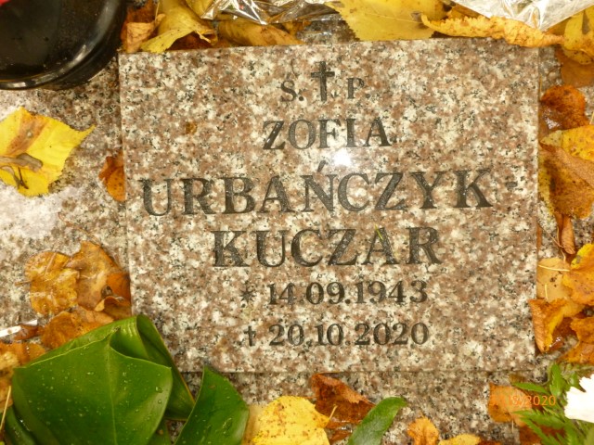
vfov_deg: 49.7
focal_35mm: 28
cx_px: 297
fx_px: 480
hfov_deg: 63.4
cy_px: 222
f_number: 3.3
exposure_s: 1/60
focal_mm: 5
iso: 200
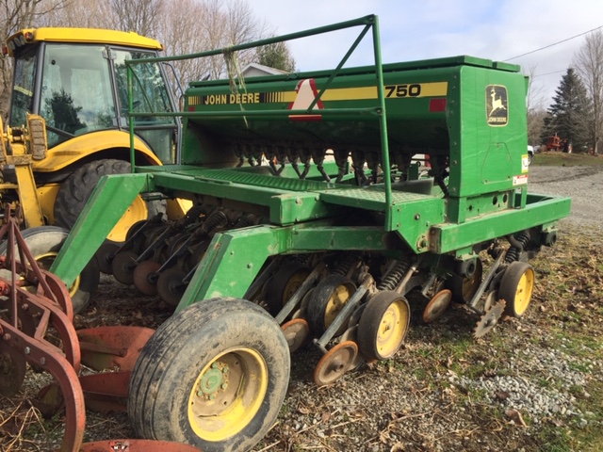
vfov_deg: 48.2
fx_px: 505
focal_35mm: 29
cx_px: 302
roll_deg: +0.0
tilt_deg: -4.9
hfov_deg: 61.7
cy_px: 226
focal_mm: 4.15
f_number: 2.2
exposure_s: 1/791
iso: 32
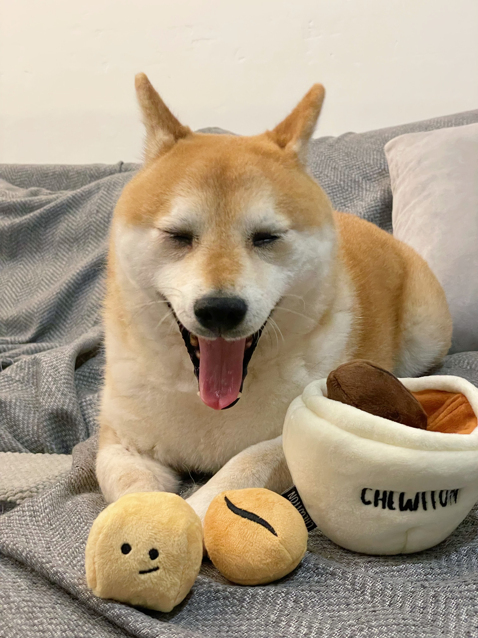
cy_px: 319
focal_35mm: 52
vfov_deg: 36.8
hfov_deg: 28.0
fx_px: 957
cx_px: 239
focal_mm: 6
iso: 320
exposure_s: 1/55
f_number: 2
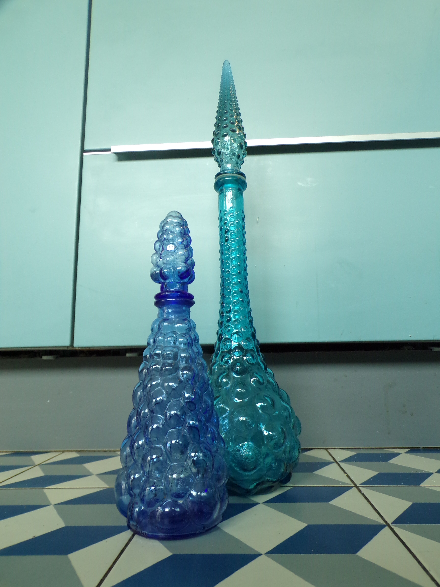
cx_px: 220
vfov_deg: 71.6
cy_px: 294
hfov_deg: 56.8
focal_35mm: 24
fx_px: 407
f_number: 3
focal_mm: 4.3
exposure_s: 1/17
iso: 203
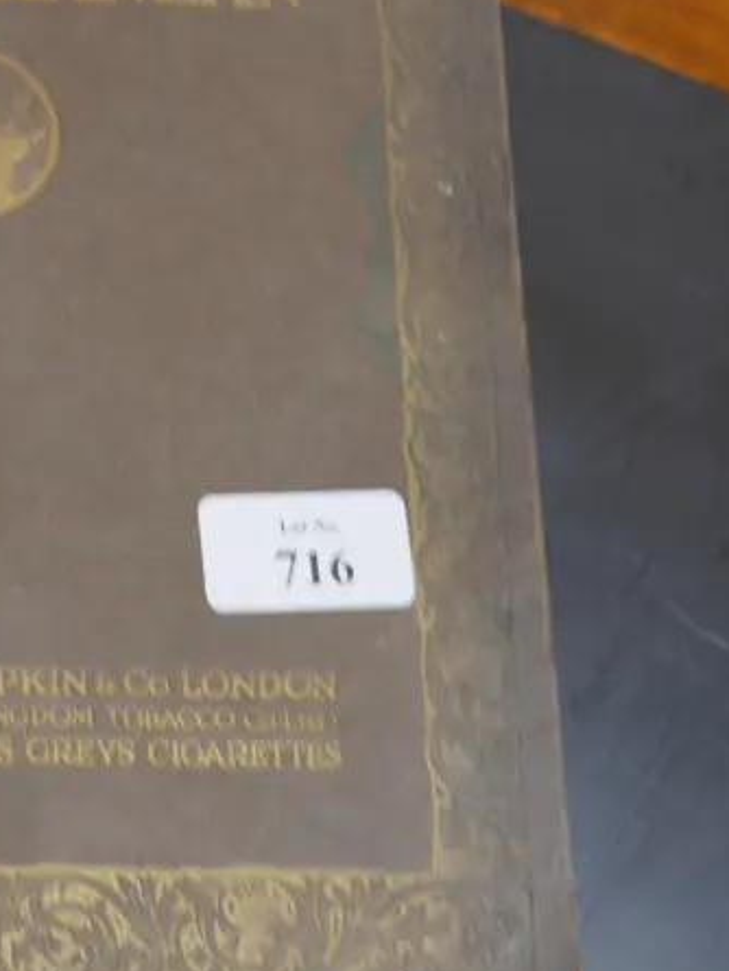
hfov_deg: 15.7
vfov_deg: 21.3
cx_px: -60
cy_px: 408
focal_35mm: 92
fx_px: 2582
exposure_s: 1/60
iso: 250
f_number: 4.4
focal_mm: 20
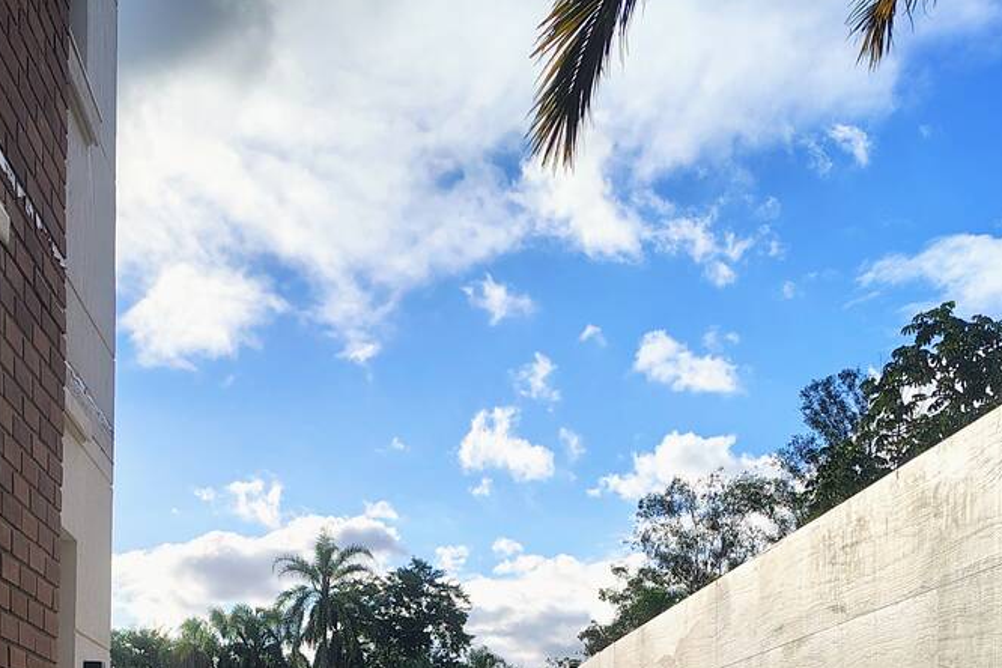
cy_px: 800
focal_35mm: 54
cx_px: 387
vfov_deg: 23.0
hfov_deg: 36.7
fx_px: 1503
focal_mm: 5.56
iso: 100
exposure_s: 1/1184
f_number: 1.8
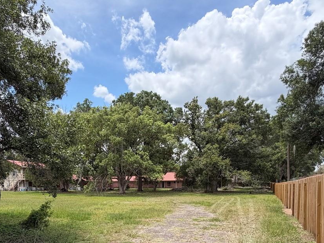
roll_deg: +0.7
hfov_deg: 64.8
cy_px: 201
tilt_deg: -3.8
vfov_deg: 47.9
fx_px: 253
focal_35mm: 27
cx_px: 132
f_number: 2.2
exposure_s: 1/770
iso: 40
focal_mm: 2.22
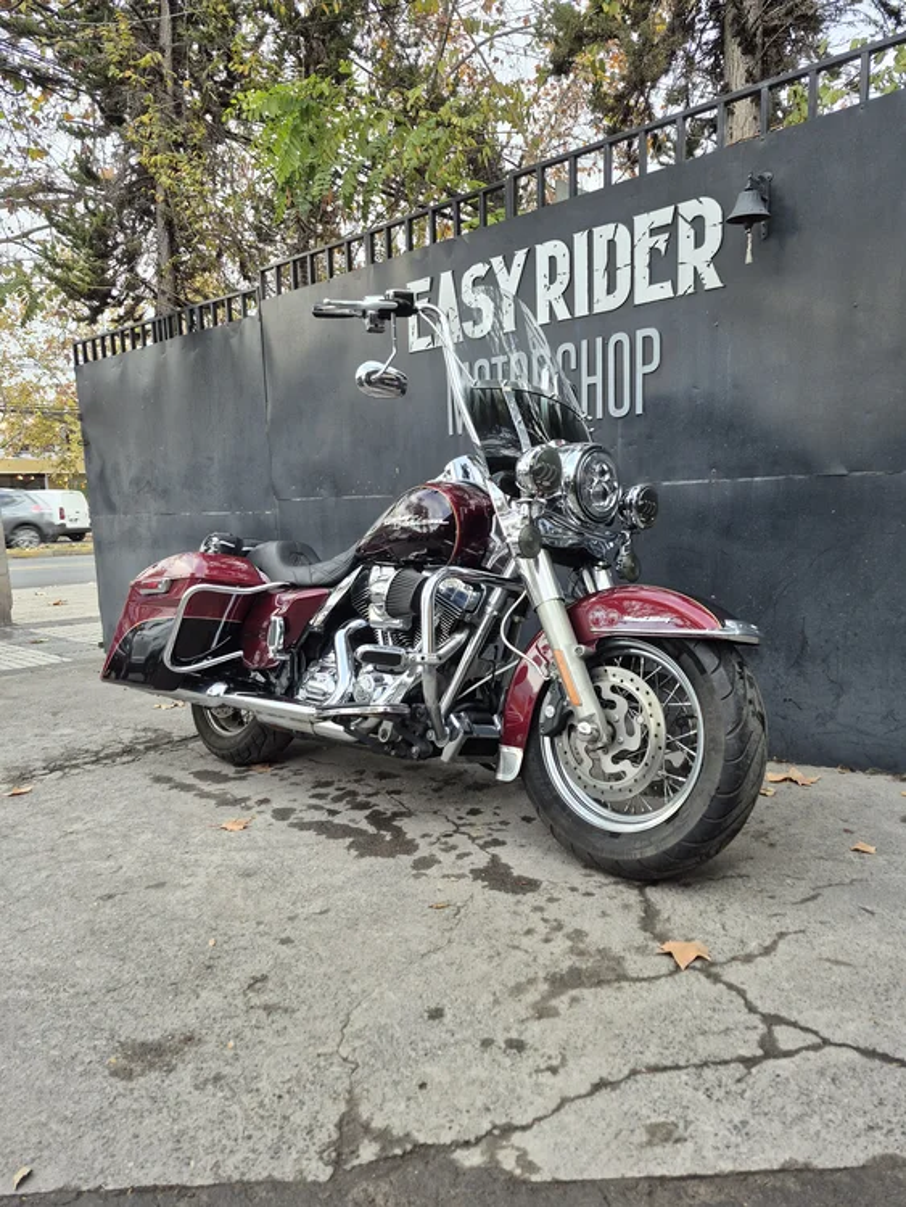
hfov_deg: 58.9
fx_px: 802
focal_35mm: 23
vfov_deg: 73.9
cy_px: 604
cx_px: 453
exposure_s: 1/100
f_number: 1.8
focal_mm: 5.4
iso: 80
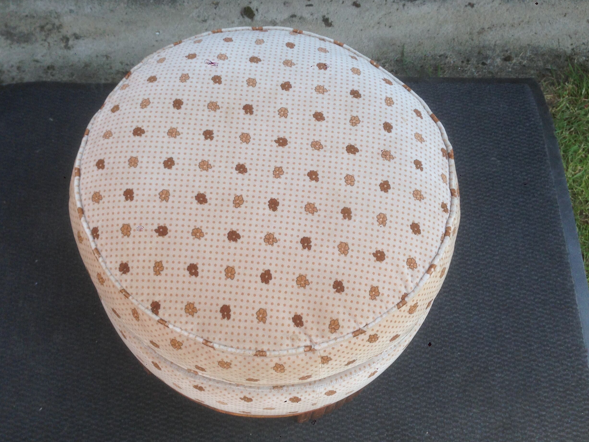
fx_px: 749
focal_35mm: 44
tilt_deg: -70.4
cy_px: 217
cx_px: 257
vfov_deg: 32.9
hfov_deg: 42.9
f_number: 2.4
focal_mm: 4.12
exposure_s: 1/244
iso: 50
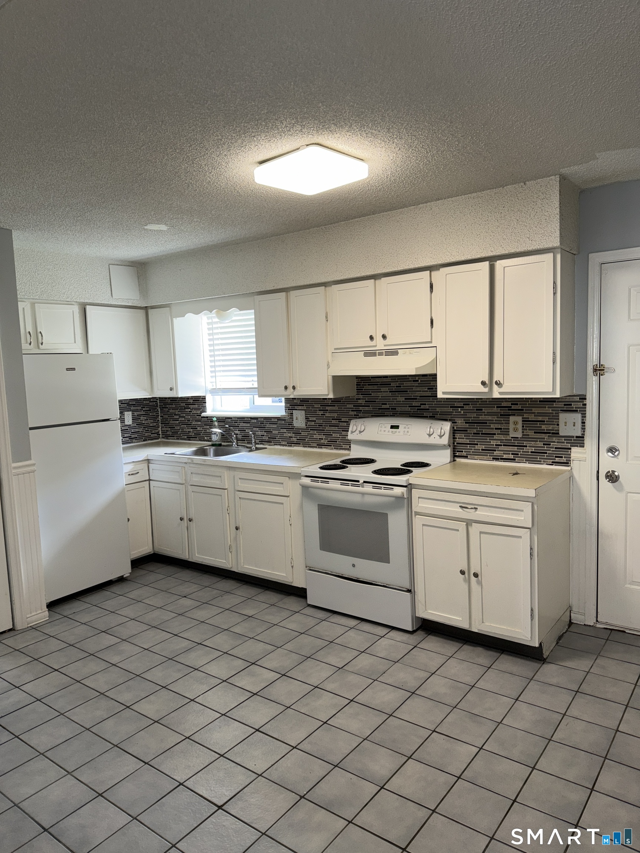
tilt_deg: -6.0
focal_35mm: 24
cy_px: 426
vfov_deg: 71.6
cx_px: 320
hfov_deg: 56.8
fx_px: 592
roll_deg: +1.8
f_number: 1.78
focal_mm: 6.76
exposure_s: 1/39
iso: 64
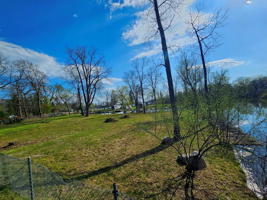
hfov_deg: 102.0
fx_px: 108
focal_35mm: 14
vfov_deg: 85.6
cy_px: 102
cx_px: 128
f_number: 2.2
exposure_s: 1/5000
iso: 50
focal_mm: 2.2
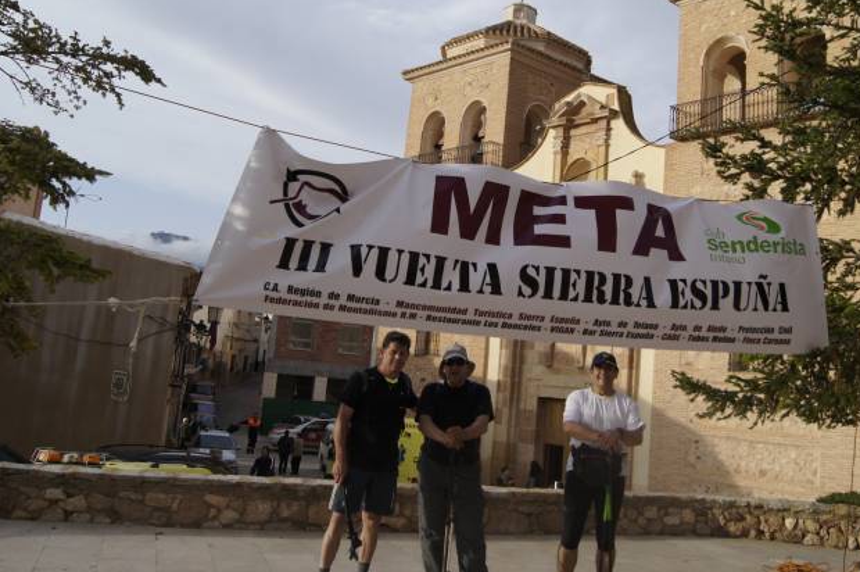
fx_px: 883
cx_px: 490
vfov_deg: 35.5
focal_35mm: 37
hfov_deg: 51.8
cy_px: 187
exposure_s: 1/1000
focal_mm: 18
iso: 200
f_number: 4.5
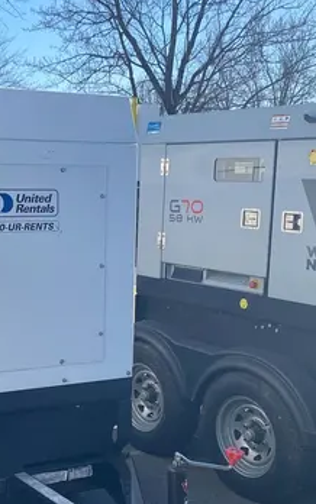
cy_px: 332
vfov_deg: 34.8
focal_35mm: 58
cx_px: 13
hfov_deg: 21.7
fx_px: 798
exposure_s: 1/2358
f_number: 1.8
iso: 32
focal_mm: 4.25
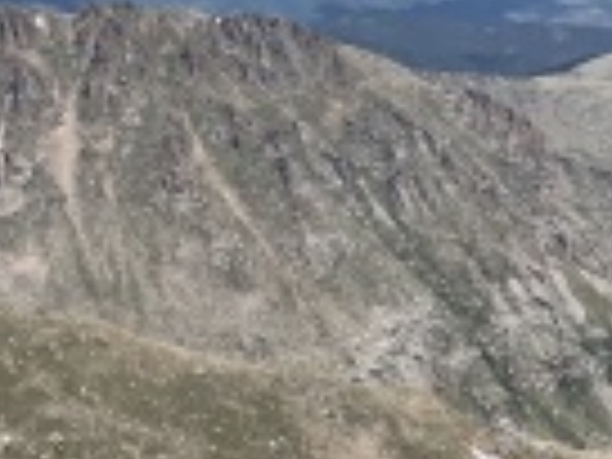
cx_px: 18
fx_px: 2475
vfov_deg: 10.6
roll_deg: +0.7
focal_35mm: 140
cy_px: 238
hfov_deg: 13.9
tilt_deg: -10.8
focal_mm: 6
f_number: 2.4
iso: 16
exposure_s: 1/1410
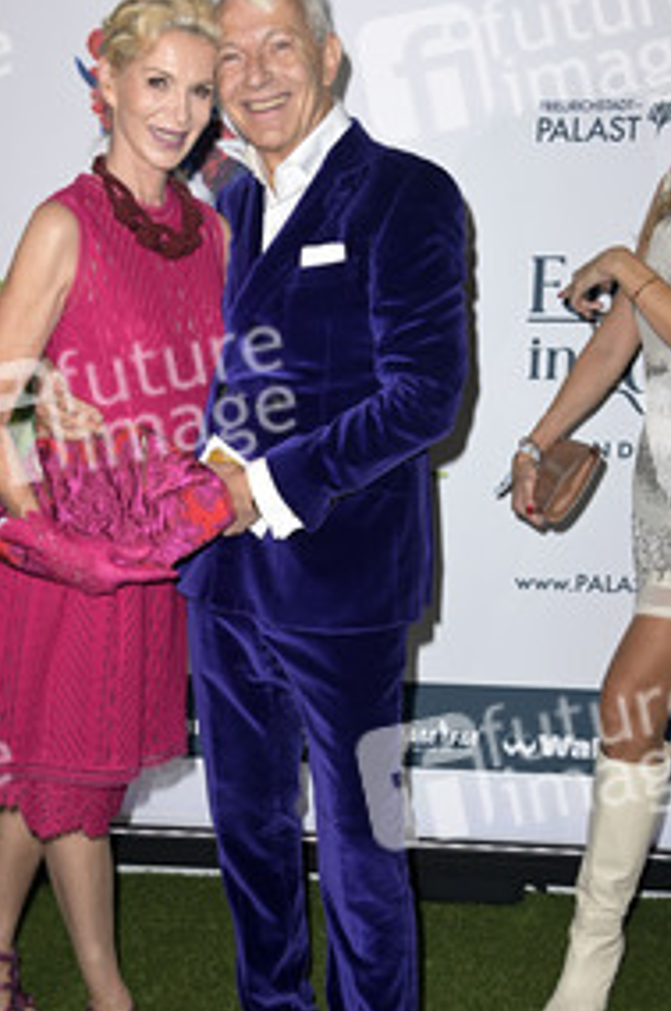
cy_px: 589
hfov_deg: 22.8
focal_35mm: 59
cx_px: 217
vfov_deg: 33.9
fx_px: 1655
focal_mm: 42
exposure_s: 1/250
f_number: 5.6
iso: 640
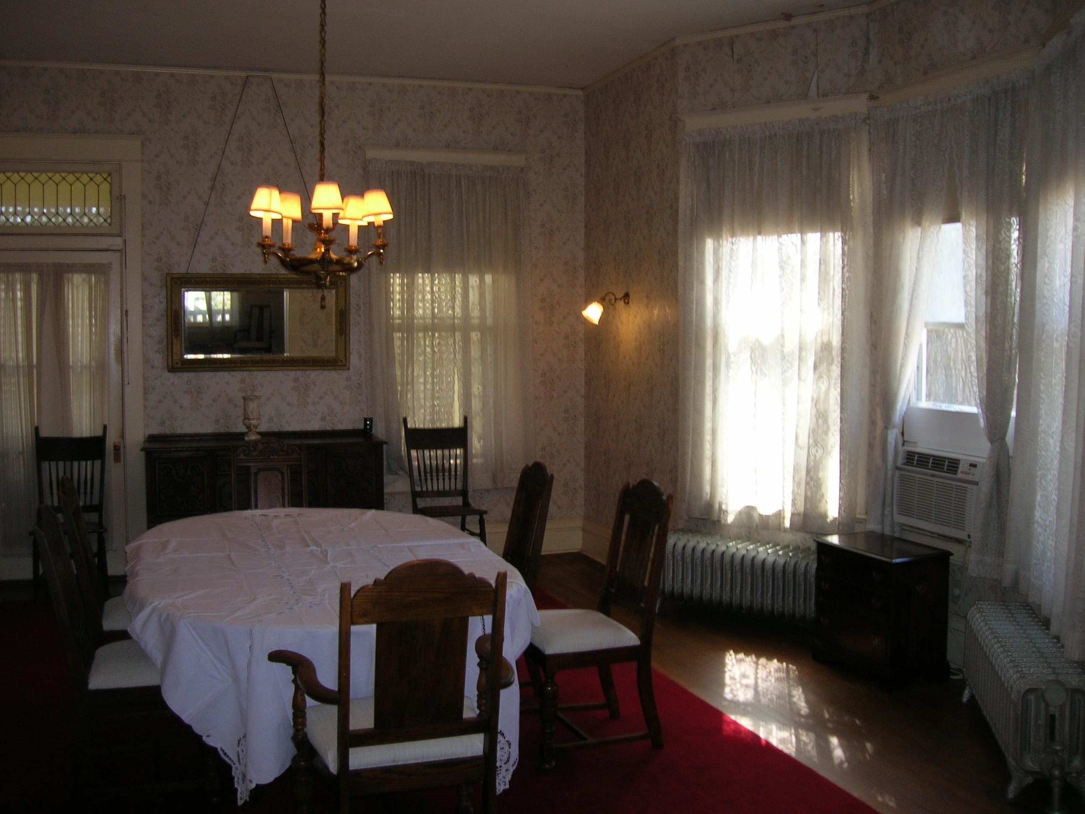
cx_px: 542
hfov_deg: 54.0
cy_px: 407
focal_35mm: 34
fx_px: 1066
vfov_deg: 41.8
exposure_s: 1/30
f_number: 2.9
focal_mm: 5.7
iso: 53
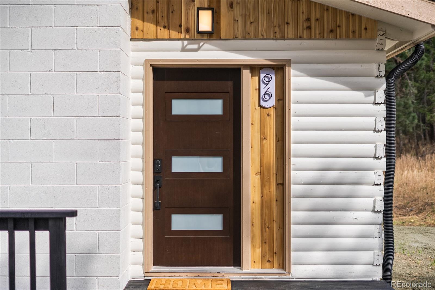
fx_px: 604
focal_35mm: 50
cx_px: 218
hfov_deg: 39.6
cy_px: 145
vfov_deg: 27.0
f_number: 1.8
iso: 200
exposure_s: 1/4000
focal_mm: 50
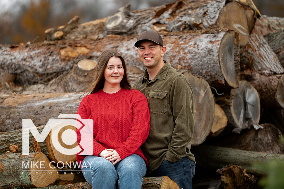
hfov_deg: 10.3
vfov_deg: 6.9
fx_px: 1576
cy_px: 94
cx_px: 142
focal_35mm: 200
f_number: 2.8
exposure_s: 1/320
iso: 400
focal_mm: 200
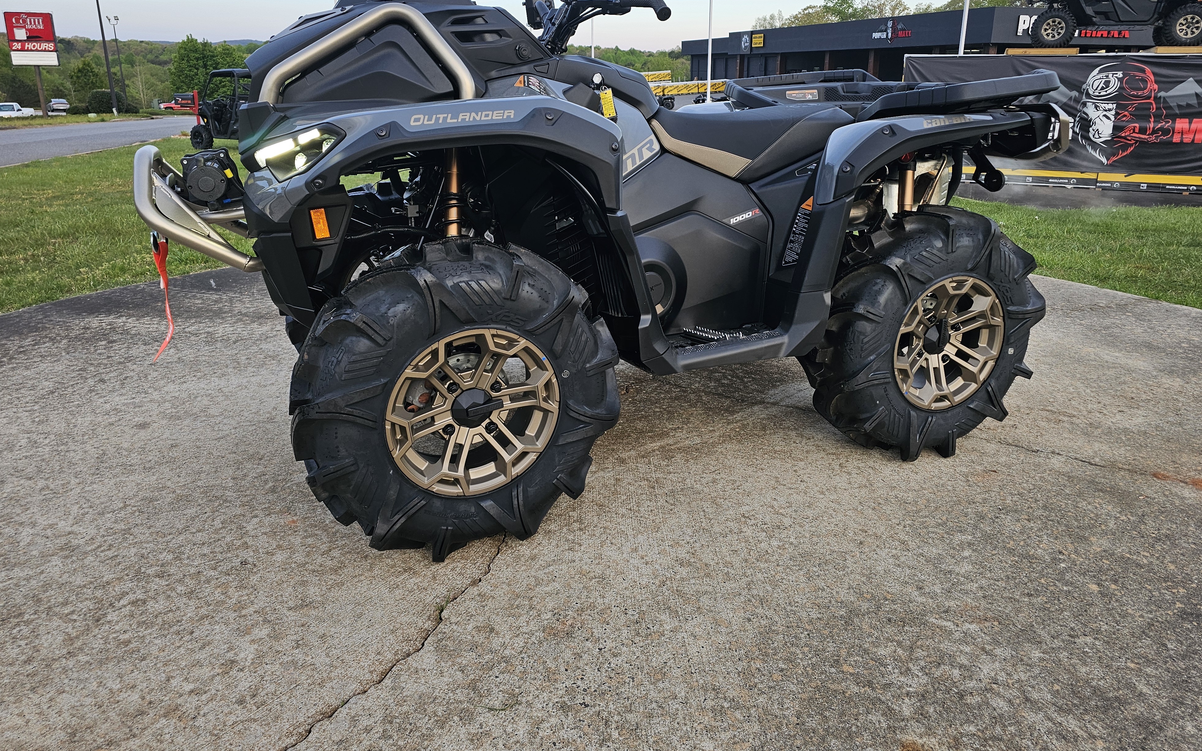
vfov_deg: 49.1
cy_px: 321
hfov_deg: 72.5
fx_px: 819
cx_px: 609
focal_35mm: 25
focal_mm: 6.3
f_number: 1.7
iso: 64
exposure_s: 1/120
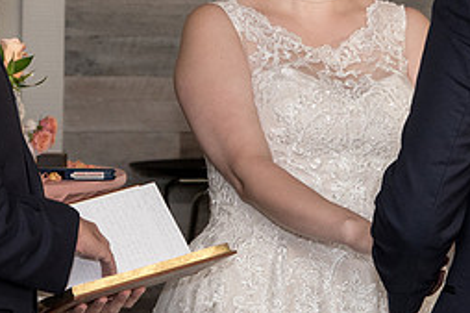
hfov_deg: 7.5
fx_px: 3575
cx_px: 216
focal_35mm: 274
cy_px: 62
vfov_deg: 5.0
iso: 640
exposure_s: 1/160
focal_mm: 75
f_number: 5.6
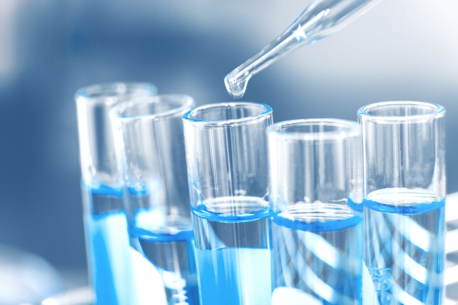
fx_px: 1056
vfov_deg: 16.5
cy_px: 152
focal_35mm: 83
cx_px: 229
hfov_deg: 24.5
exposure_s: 1/6
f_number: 4
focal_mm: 55
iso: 100
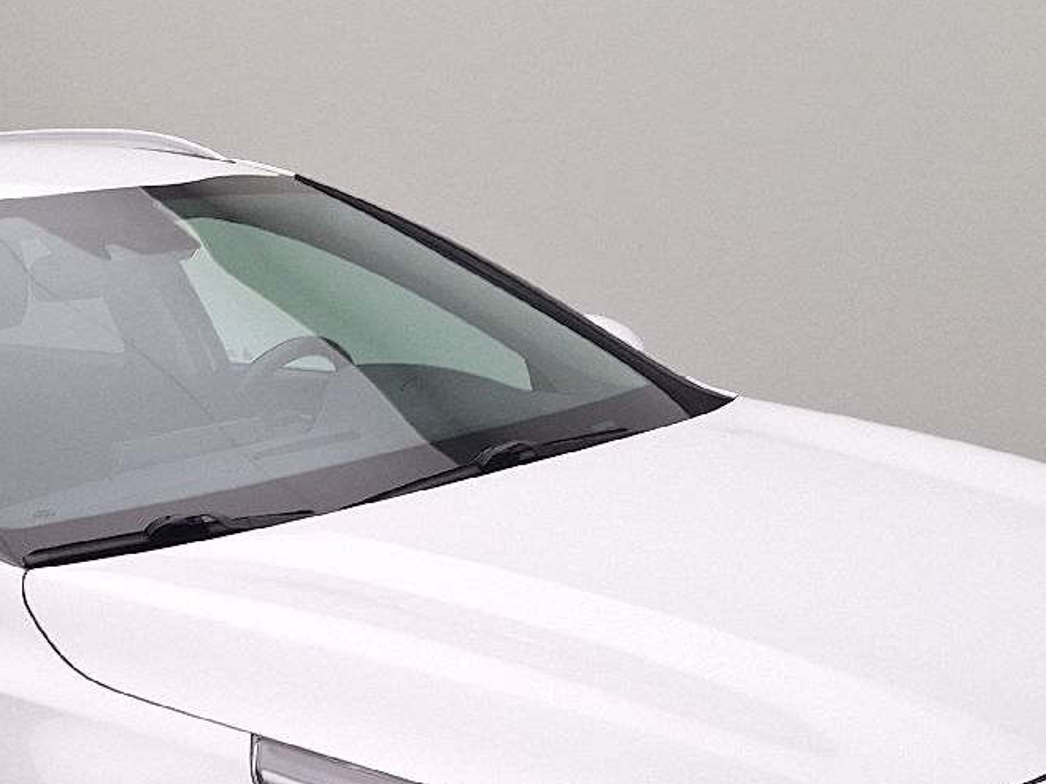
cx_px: 225
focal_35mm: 67
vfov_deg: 20.0
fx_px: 2024
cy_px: 1036
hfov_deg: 28.4
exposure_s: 1/141
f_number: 1.8
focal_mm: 5.54
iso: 40
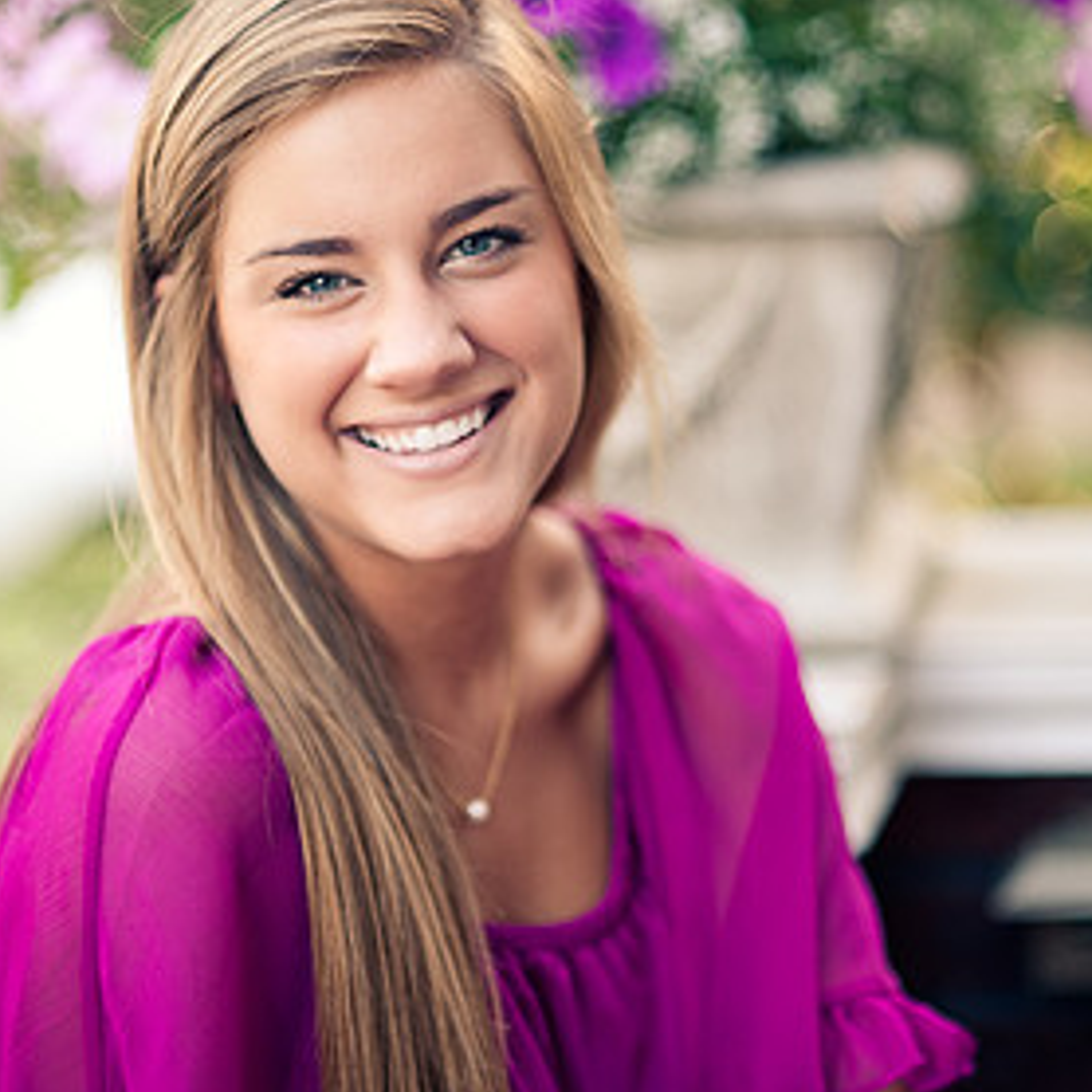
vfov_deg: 14.9
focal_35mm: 117
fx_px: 4176
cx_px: 564
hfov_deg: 14.9
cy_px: 503
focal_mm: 85
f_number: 1.8
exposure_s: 1/320
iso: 250
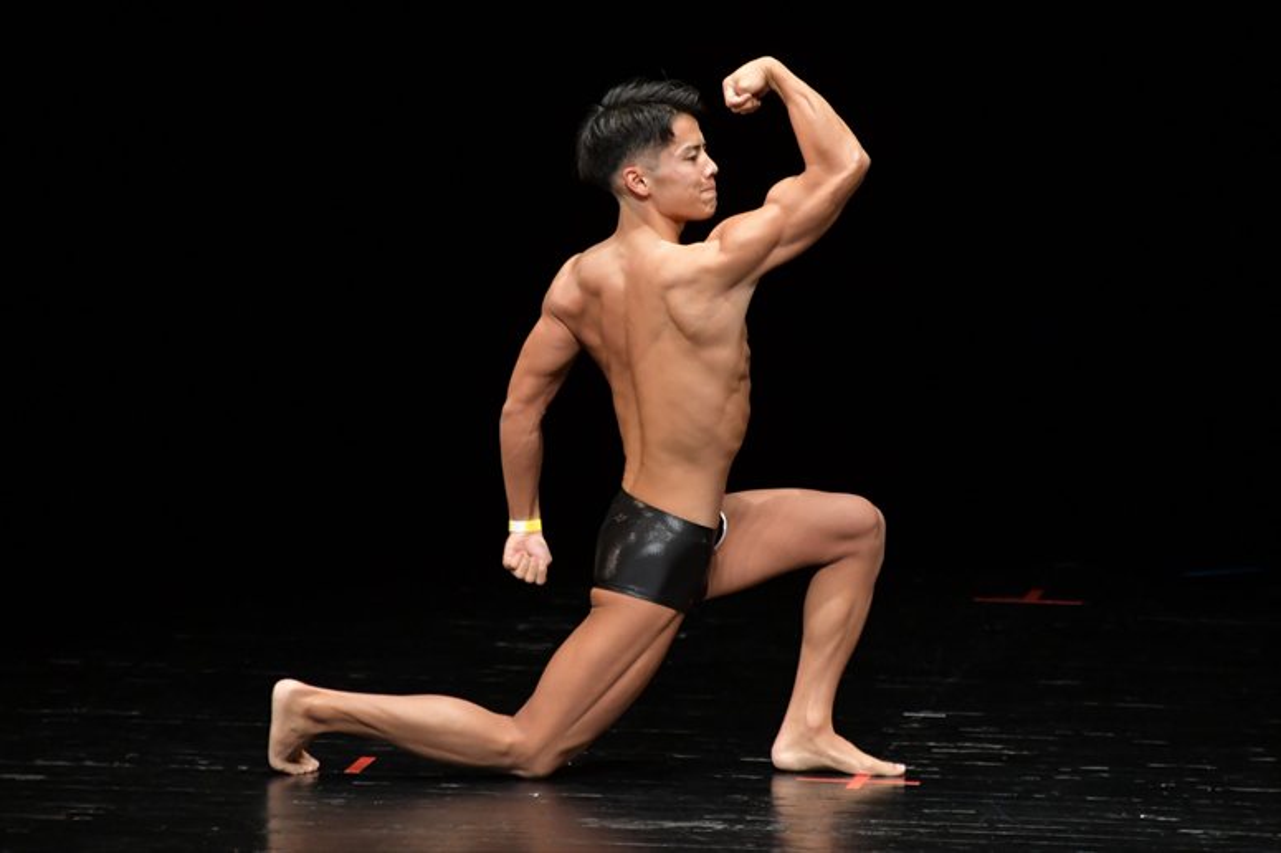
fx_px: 16005
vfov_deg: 3.1
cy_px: 426
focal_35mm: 450
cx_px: 640
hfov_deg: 4.6
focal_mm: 300
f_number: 5.6
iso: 3200
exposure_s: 1/400
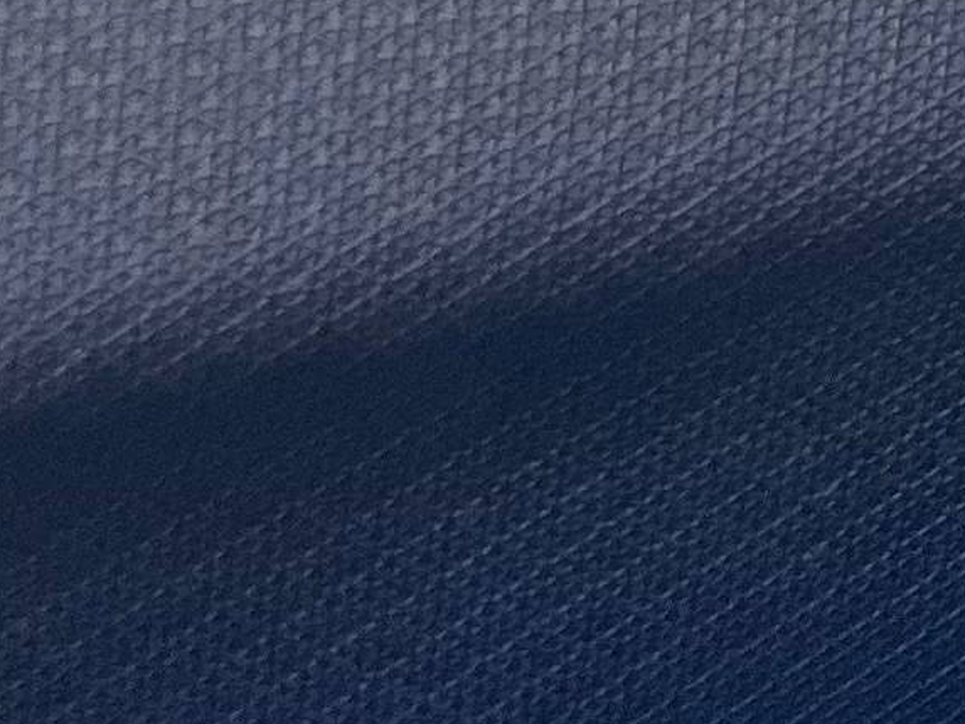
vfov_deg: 7.9
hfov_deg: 9.3
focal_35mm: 183
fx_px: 5103
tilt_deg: -28.1
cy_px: -413
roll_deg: -0.9
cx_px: 2550
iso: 50
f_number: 1.5
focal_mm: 5.7
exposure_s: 1/407
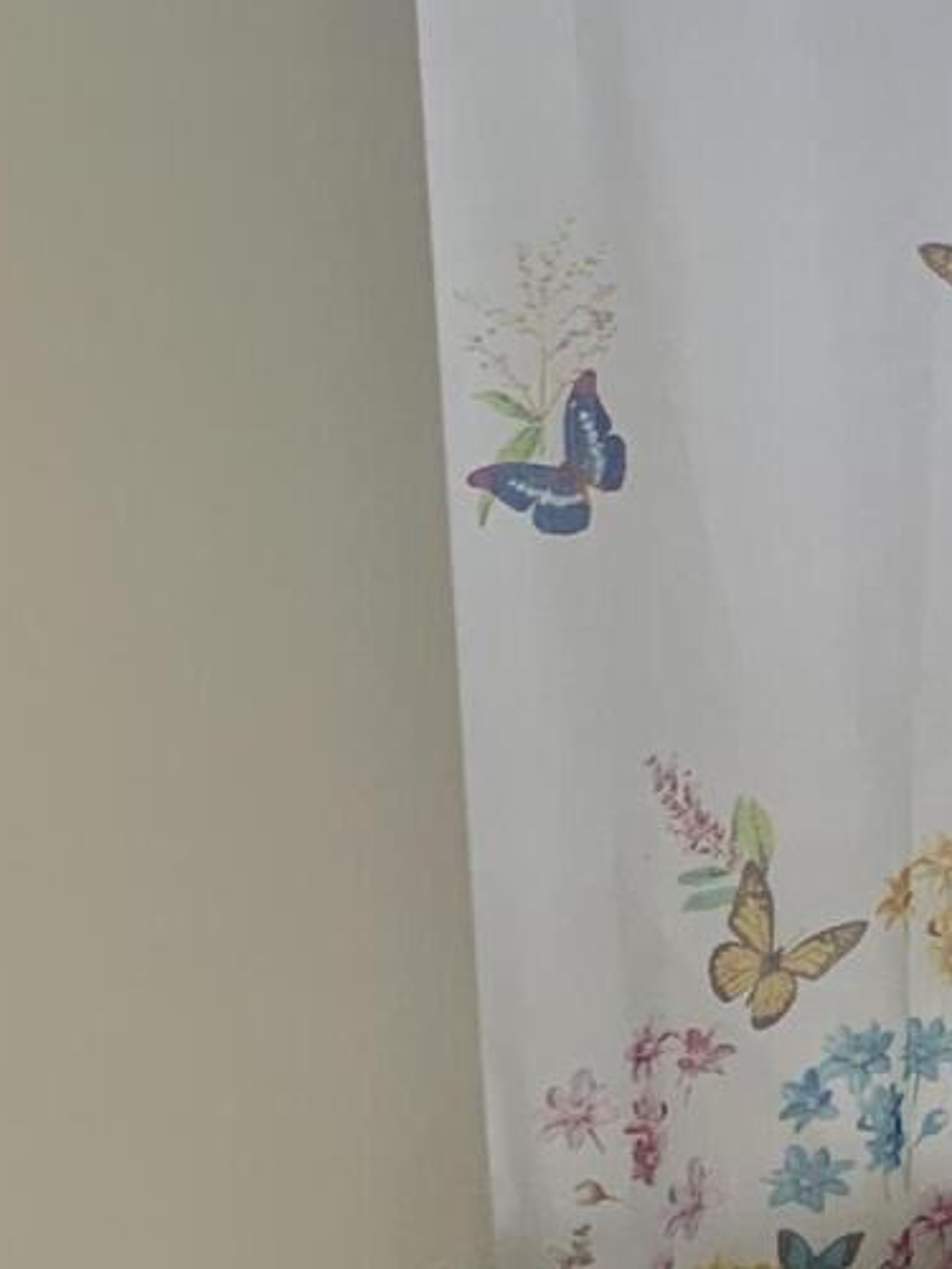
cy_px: 201
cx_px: 1505
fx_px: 3814
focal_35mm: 104
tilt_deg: -9.4
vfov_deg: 18.7
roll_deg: -2.0
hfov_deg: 13.3
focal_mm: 4.25
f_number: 1.8
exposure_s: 1/95
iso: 100
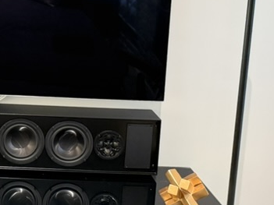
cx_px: -69
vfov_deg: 20.1
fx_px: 554
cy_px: -21
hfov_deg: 24.7
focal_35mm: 70
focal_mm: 6.76
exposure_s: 1/40
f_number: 1.78
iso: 1000
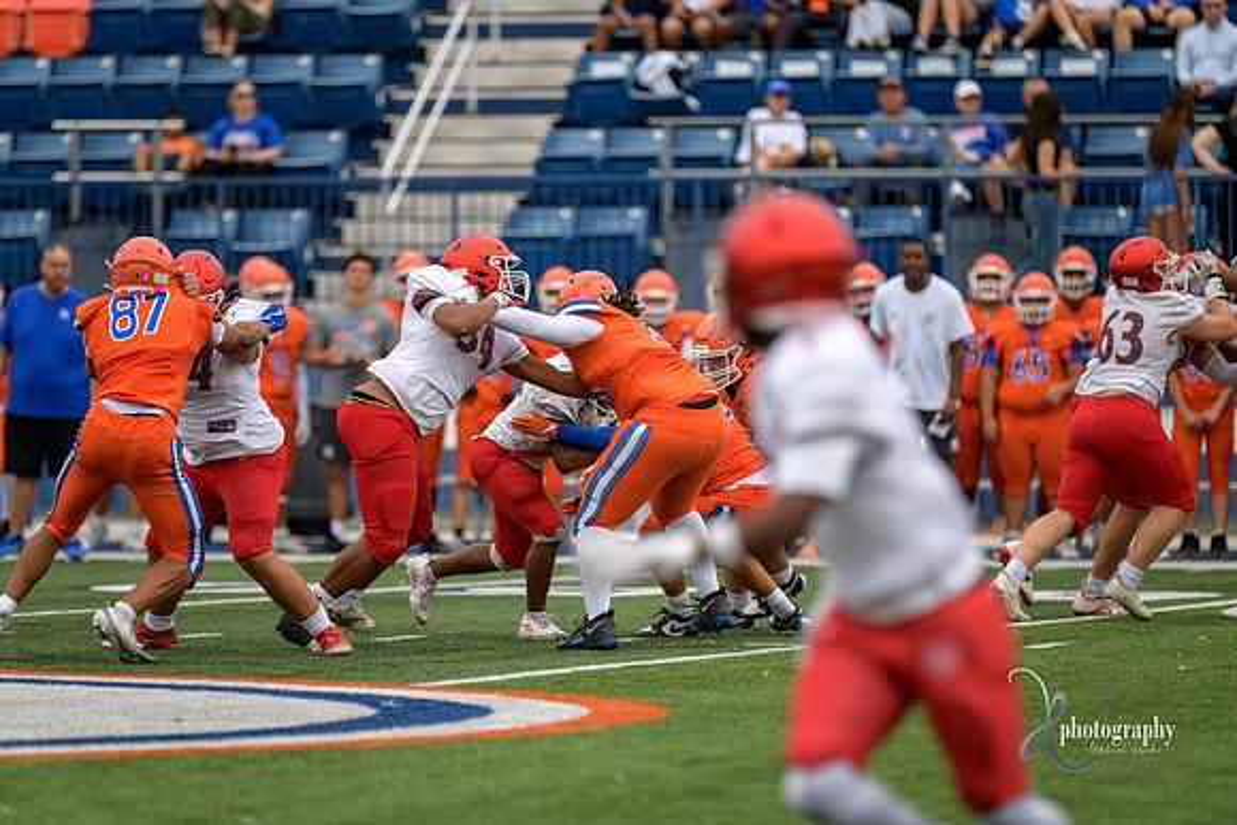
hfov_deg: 7.6
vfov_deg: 5.1
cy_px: 412
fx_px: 9279
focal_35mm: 270
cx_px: 618
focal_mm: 270
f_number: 2.8
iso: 280
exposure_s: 1/800
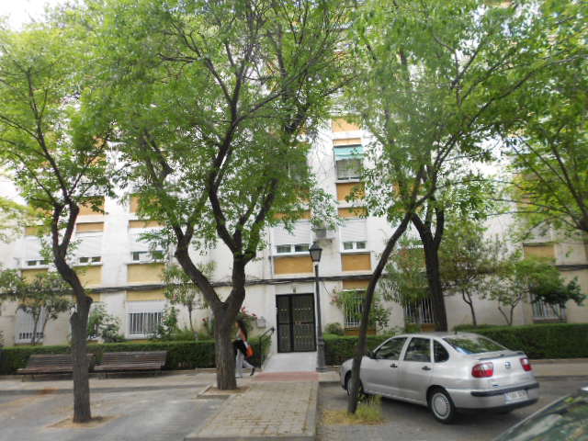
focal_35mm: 26
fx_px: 442
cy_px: 220
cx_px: 294
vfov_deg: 53.1
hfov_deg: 67.3
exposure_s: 1/125
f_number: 3.2
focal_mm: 4.6
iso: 80
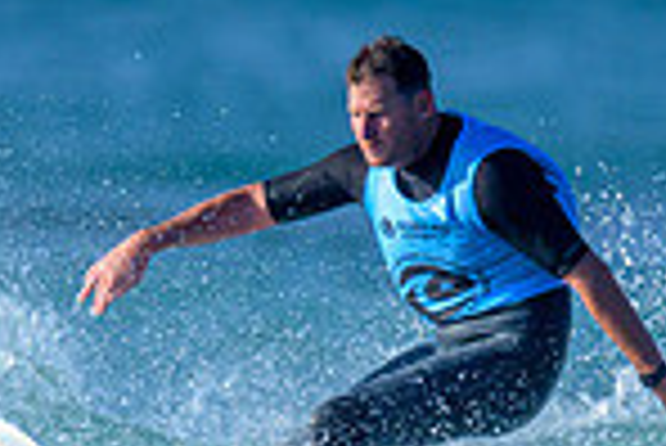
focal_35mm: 4309
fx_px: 79793
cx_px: -68
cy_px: 605
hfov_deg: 0.5
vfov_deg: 0.3
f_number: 6.3
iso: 320
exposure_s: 1/2000
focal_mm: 800
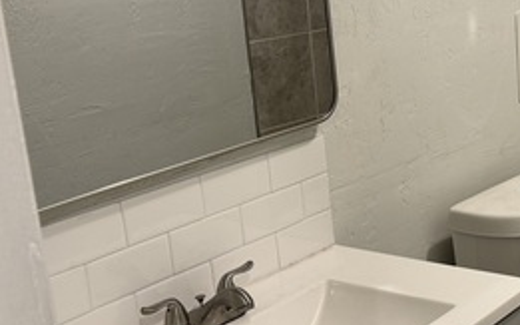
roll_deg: +2.8
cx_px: 473
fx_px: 921
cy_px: 148
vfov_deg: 20.0
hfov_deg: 30.1
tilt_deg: -13.7
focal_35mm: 65
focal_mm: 6.76
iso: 160
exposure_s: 1/60
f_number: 1.78
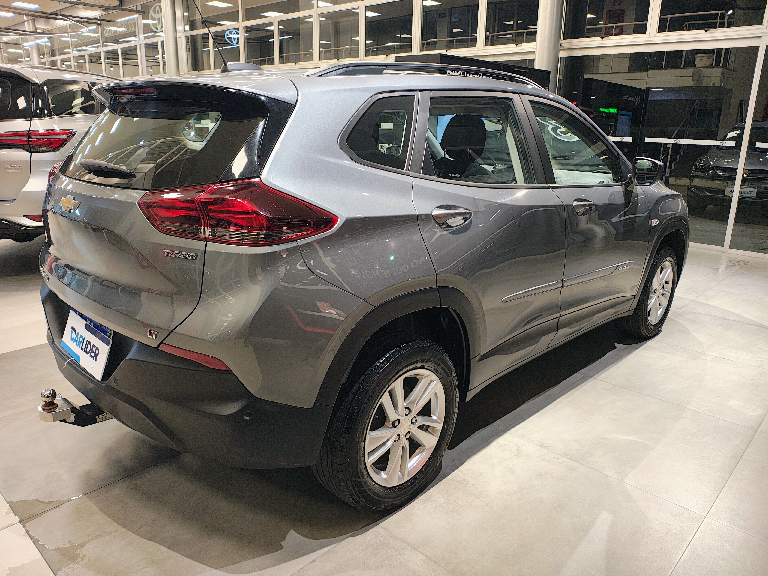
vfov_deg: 54.9
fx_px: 555
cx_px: 384
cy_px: 288
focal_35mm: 25
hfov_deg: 69.4
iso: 731
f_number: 1.4
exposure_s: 1/60
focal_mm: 5.89
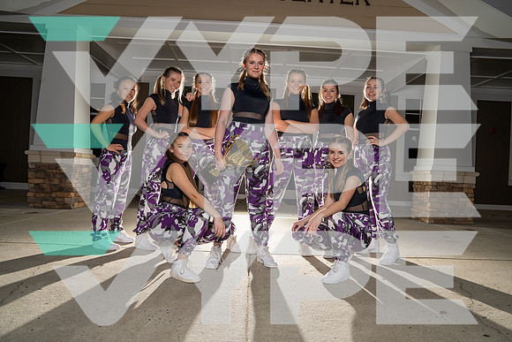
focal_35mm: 27
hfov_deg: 67.4
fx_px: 384
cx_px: 256
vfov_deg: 48.0
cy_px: 171
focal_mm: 27
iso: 400
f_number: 8
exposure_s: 1/250
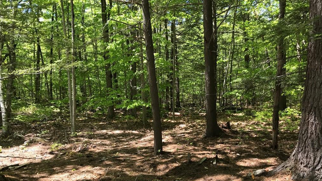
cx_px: 162
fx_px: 265
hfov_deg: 62.6
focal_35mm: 31
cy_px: 117
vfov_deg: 37.5
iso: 20
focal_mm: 3.99
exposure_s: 1/271
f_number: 1.8
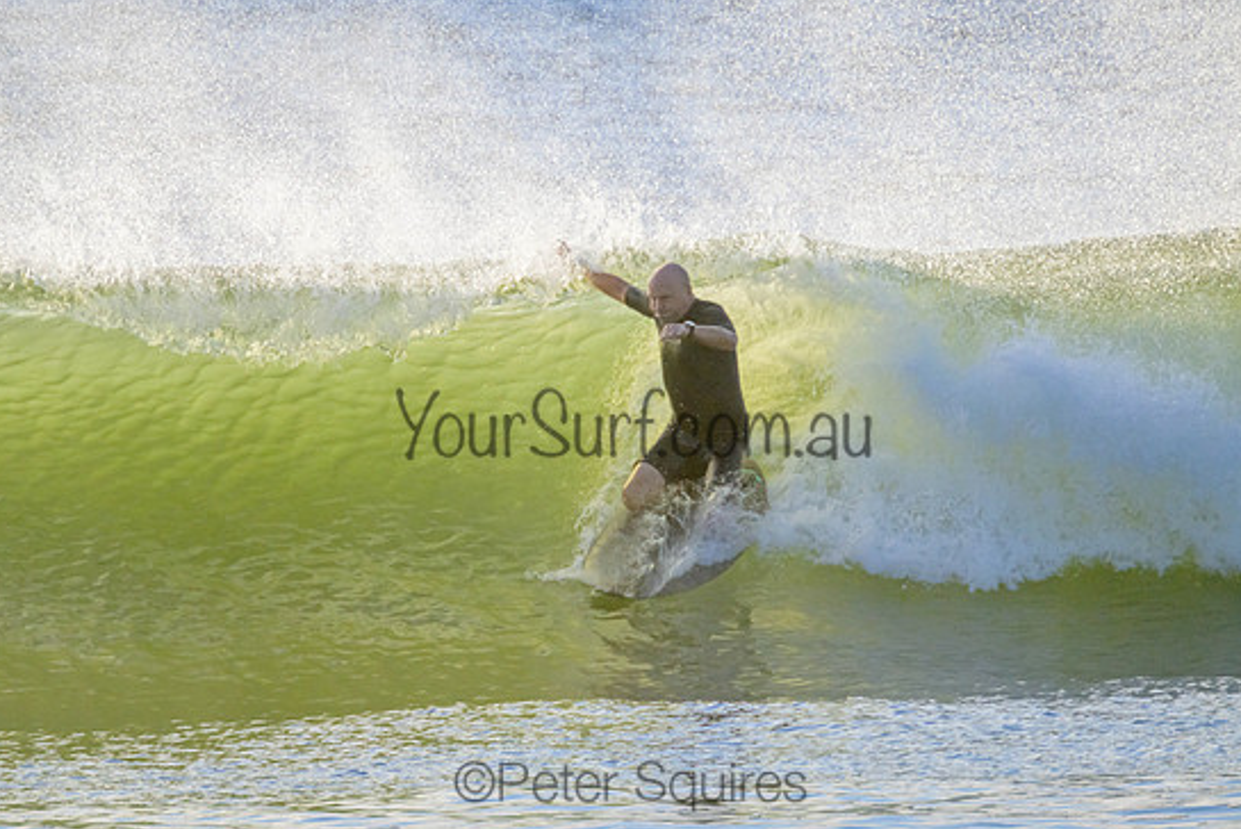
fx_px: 33420
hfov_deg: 2.1
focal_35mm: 969
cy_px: 399
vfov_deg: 1.4
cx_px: 539
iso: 1250
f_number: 11
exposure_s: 1/2000
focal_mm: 800
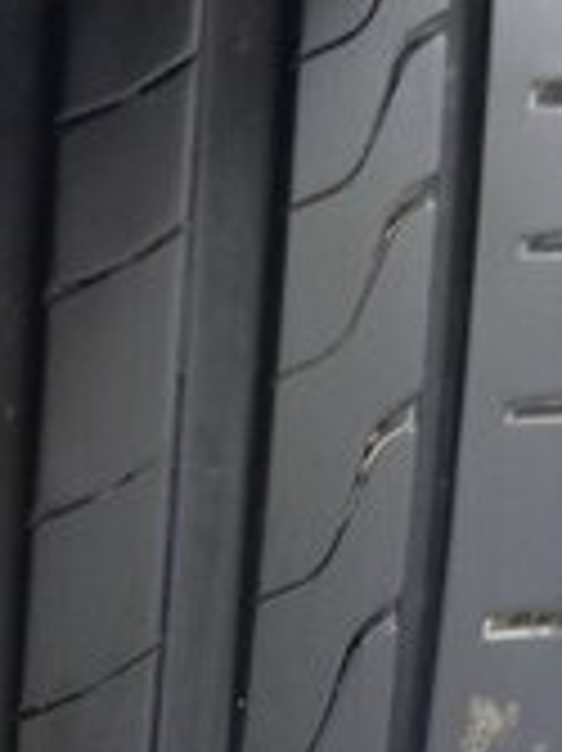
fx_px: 2124
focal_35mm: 98
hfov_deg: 14.9
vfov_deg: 19.2
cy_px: 829
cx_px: 27
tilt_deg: -59.6
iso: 50
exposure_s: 1/30
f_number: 2.4
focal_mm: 4.12
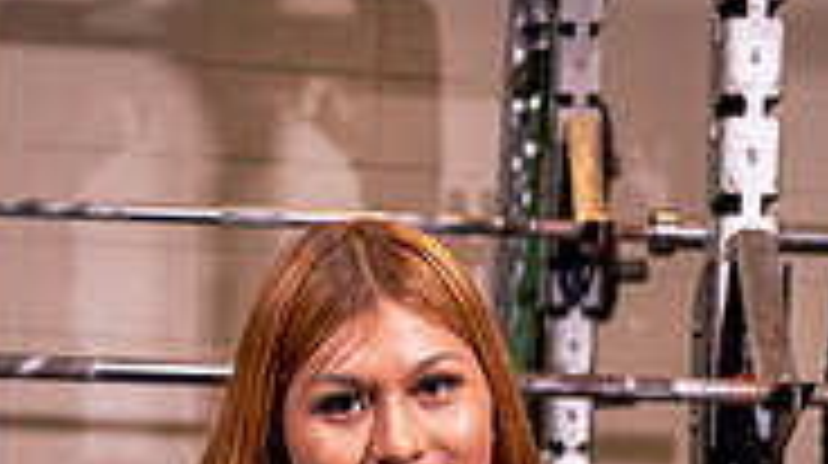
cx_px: 338
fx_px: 2193
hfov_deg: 21.4
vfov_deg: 10.8
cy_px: 991
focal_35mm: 100
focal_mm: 39
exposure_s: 1/250
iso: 500
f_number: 4
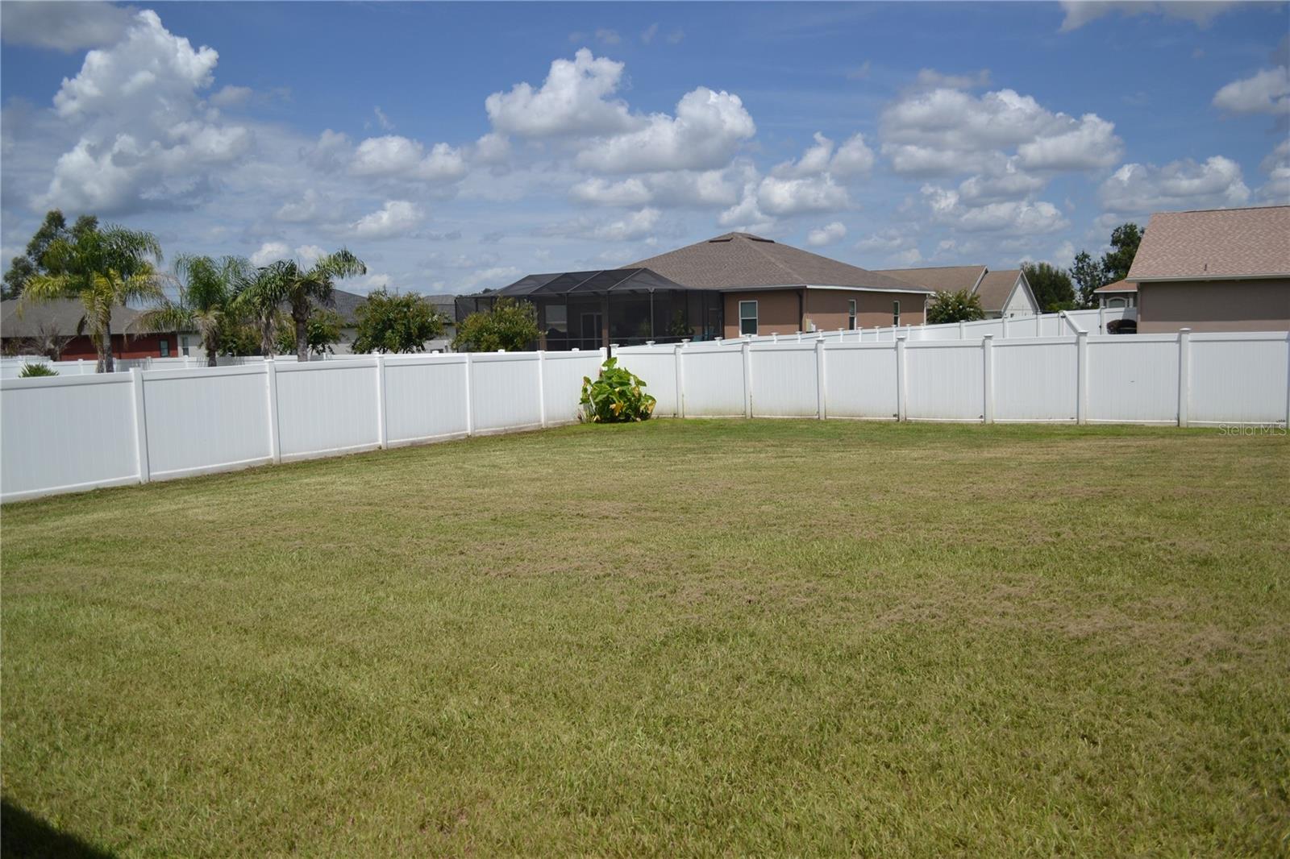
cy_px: 430
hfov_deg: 67.4
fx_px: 967
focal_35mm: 27
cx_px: 645
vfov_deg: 47.9
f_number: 3.5
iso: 220
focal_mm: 18
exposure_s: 1/4000
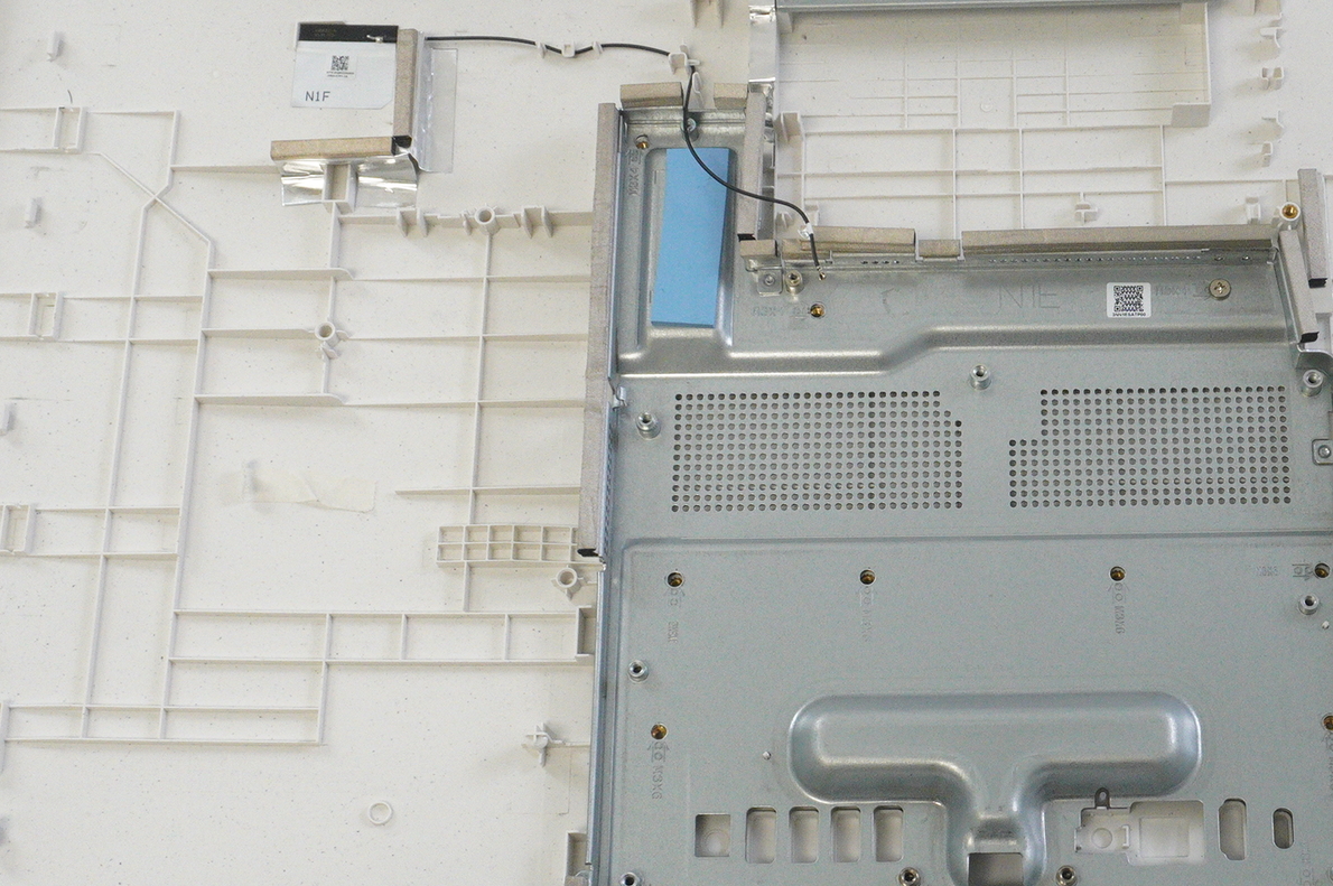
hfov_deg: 31.4
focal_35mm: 63
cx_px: 979
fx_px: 2330
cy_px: 511
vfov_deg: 21.5
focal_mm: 20
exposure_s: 1/125
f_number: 5.6
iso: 2000
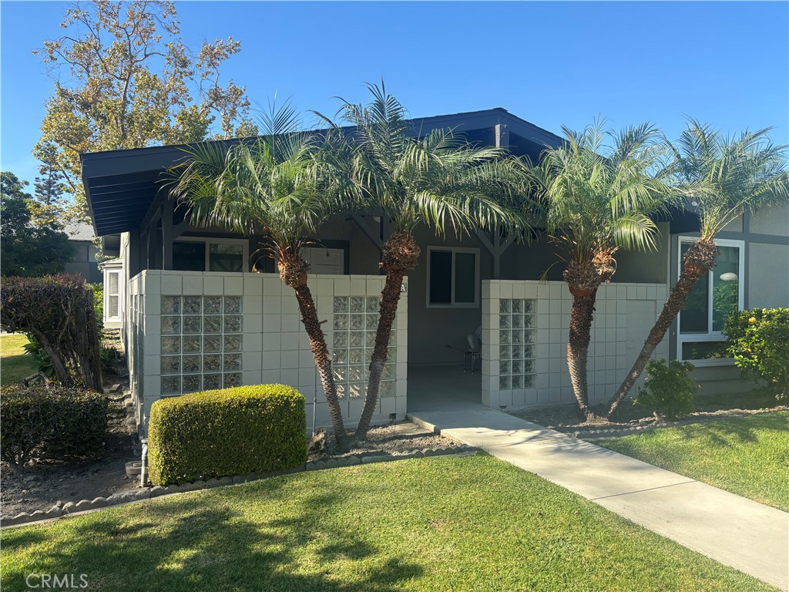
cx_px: 394
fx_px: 593
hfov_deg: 67.3
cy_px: 296
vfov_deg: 53.1
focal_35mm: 26
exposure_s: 1/1152
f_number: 1.6
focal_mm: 5.96
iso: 50
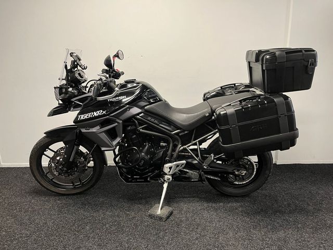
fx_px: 250
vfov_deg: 53.1
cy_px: 125
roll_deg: +0.4
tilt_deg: -12.3
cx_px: 166
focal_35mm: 26
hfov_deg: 67.3
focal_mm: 5.1
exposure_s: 1/50
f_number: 1.6
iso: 100
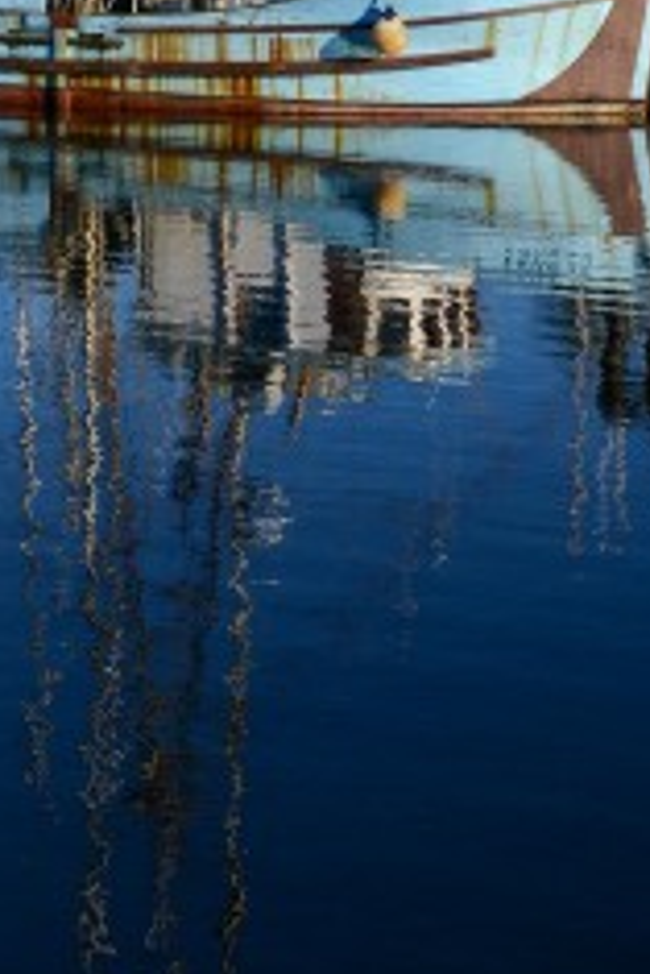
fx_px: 2109
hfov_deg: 17.5
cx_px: 368
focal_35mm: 78
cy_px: 25
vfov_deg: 24.9
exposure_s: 1/1000
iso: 400
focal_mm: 34
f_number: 8
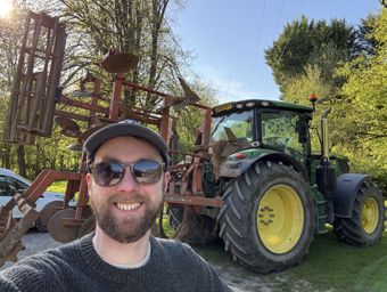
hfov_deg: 73.8
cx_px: 194
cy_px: 146
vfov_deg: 59.0
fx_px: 257
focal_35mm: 23
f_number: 1.9
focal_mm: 2.69
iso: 32
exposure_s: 1/159
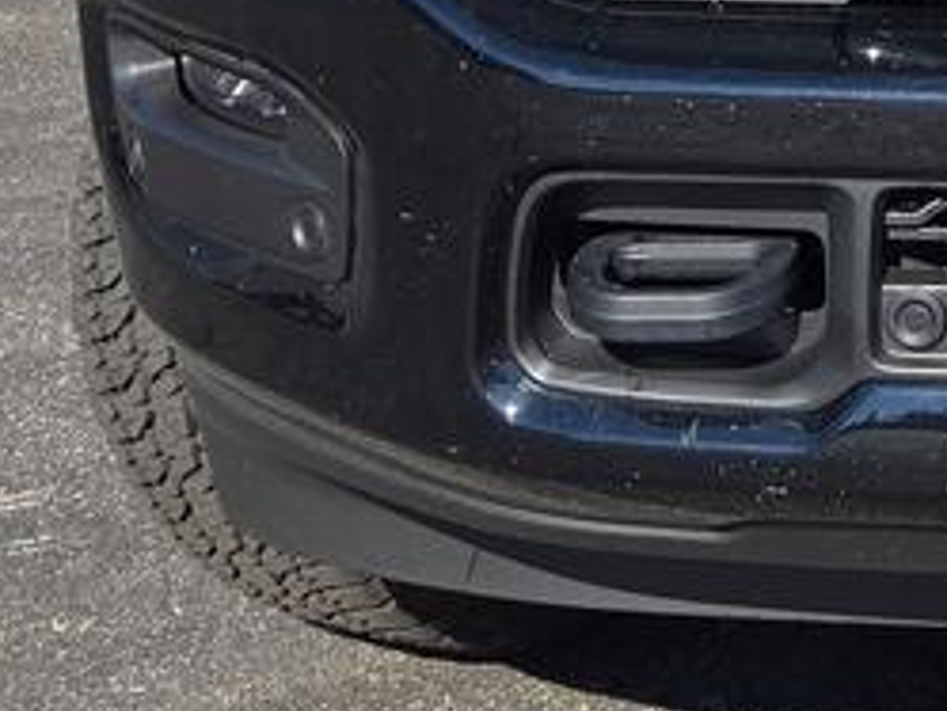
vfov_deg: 11.8
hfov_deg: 15.7
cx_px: 1308
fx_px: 3230
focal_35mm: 118
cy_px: -483
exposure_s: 1/1102
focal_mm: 5.4
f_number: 1.8
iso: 25
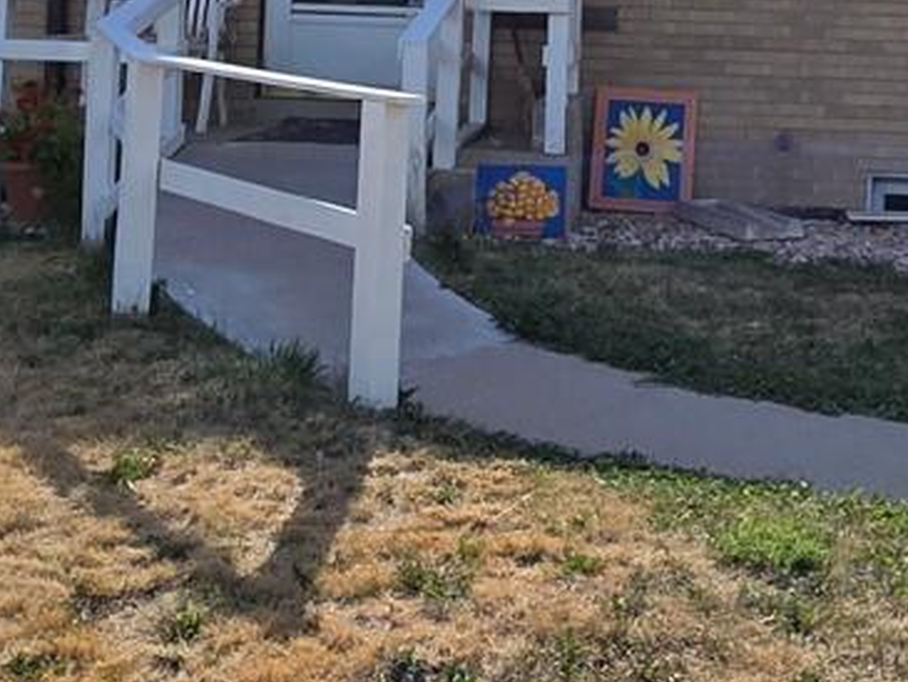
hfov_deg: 32.8
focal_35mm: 57
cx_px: 734
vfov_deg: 23.8
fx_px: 1496
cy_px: -100
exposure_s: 1/2905
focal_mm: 2.2
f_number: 2.2
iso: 50
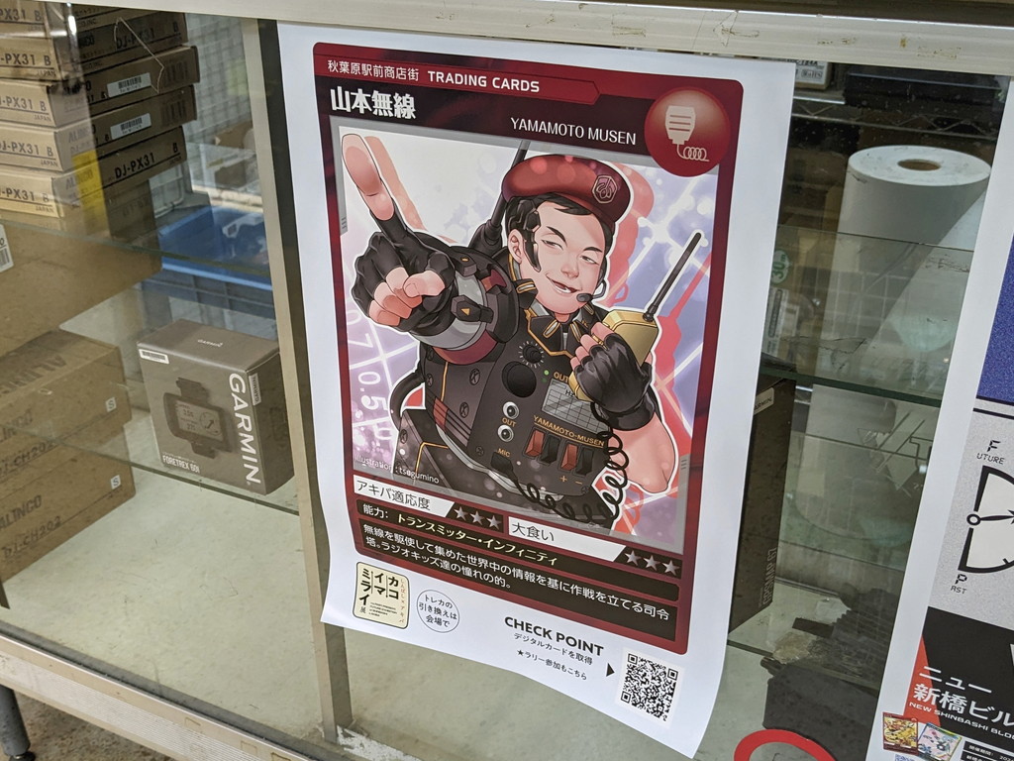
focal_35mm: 27
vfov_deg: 51.4
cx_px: 507
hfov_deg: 65.3
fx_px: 791
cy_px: 380
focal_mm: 4.38
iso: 143
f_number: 1.73
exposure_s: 1/99.9
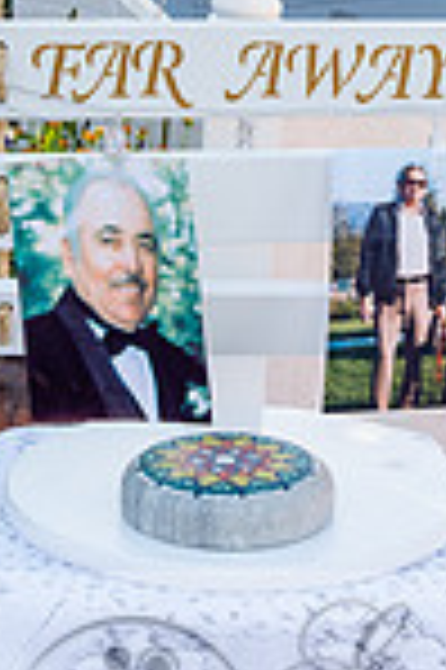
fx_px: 2142
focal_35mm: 115
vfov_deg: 17.6
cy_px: 103
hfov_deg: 11.8
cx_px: 351
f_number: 6.3
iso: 200
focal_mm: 38
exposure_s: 1/100
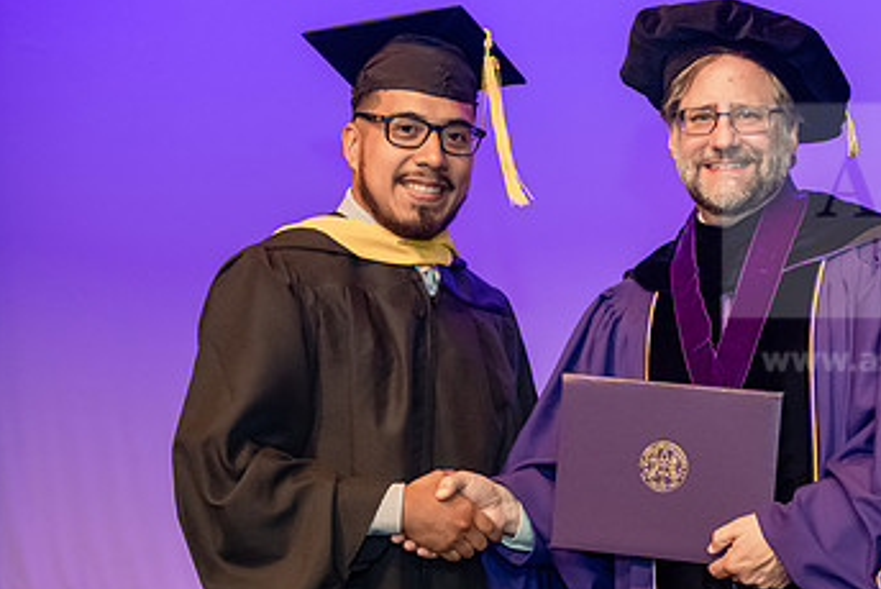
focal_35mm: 118
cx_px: 645
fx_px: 2890
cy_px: 414
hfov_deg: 17.2
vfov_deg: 11.6
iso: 3200
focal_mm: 70
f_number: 4
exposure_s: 1/200
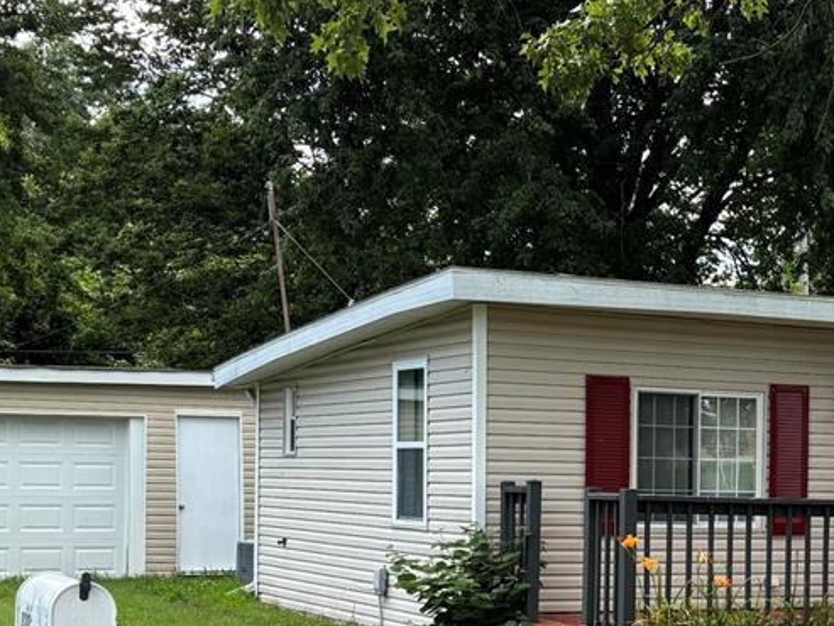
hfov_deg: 35.0
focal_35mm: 54
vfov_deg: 26.2
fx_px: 1301
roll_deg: -1.2
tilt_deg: -2.4
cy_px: 563
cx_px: 589
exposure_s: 1/675
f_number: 1.6
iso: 50
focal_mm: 5.96
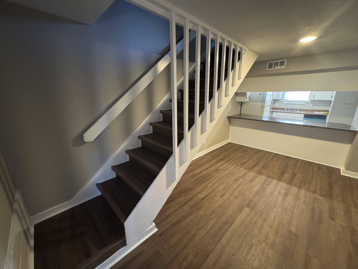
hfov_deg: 102.1
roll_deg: +0.0
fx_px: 145
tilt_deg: -16.3
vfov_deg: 85.7
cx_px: 179
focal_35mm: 14
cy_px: 134
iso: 1000
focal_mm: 2.22
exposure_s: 1/60
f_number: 2.2
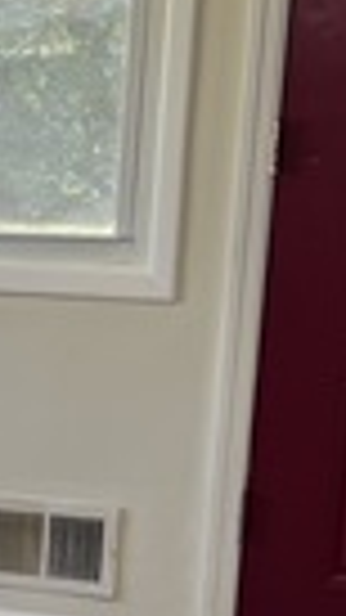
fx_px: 2252
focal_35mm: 138
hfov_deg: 8.2
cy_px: 589
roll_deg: +0.0
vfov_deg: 15.3
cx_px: -447
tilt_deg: -16.0
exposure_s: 1/121
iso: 64
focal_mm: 5.7
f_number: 1.5
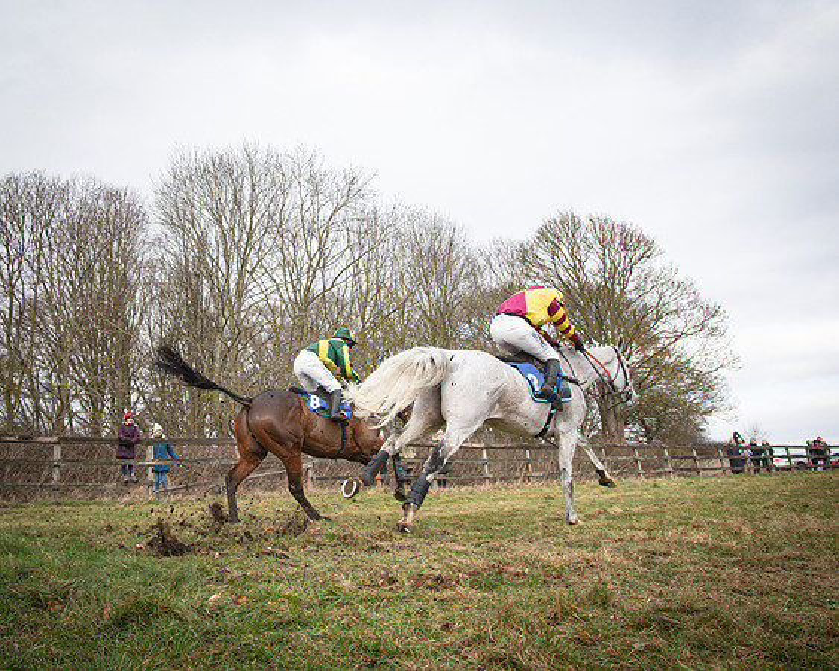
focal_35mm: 32
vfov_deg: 45.4
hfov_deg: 54.1
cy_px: 259
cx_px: 259
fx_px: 795
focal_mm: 20
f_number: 6.3
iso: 2000
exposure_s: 1/1600
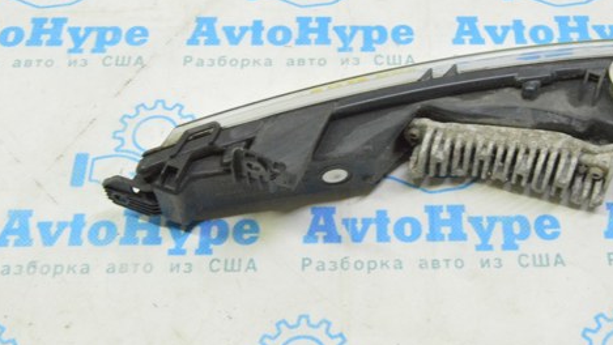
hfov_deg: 34.5
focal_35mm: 60
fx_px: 975
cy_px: 95
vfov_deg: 19.9
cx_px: 412
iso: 6400
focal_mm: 28
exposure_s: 1/20
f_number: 20
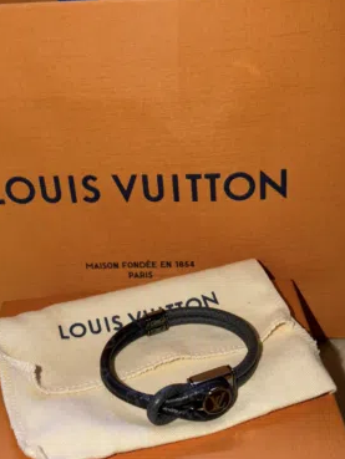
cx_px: 163
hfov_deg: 28.0
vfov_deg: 36.8
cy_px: 241
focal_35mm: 52
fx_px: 691
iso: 64
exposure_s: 1/53
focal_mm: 6.76
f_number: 1.78
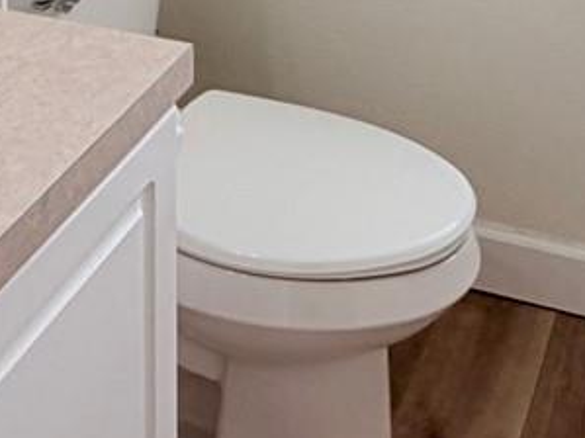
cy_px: -520
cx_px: 362
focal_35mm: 75
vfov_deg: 14.8
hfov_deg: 25.9
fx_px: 1267
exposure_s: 1/224
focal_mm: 2.22
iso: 50
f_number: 2.2
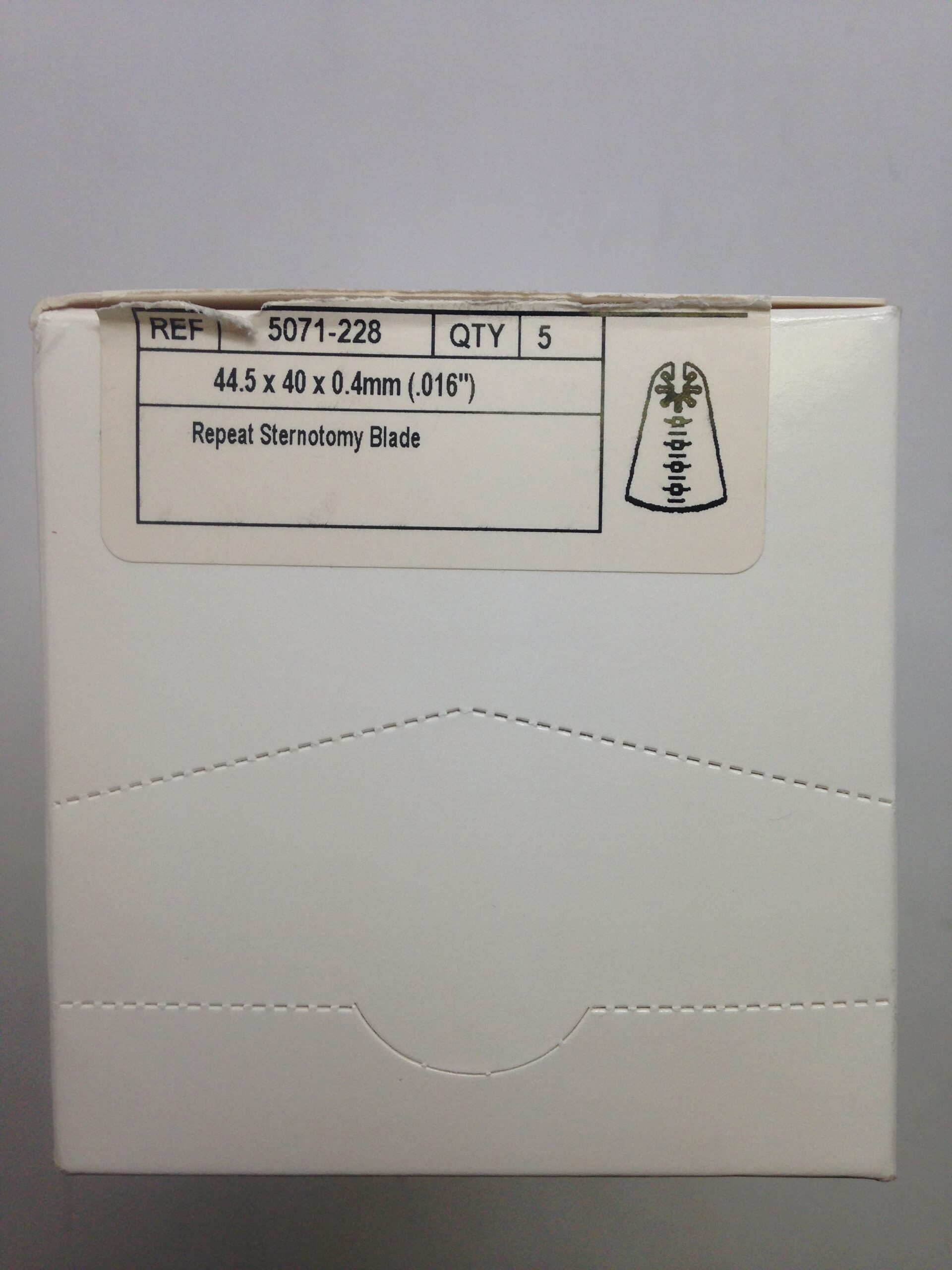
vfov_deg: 55.4
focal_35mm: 33
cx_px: 476
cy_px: 635
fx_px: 1210
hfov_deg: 42.9
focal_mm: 4.12
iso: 80
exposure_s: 1/120
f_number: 2.4
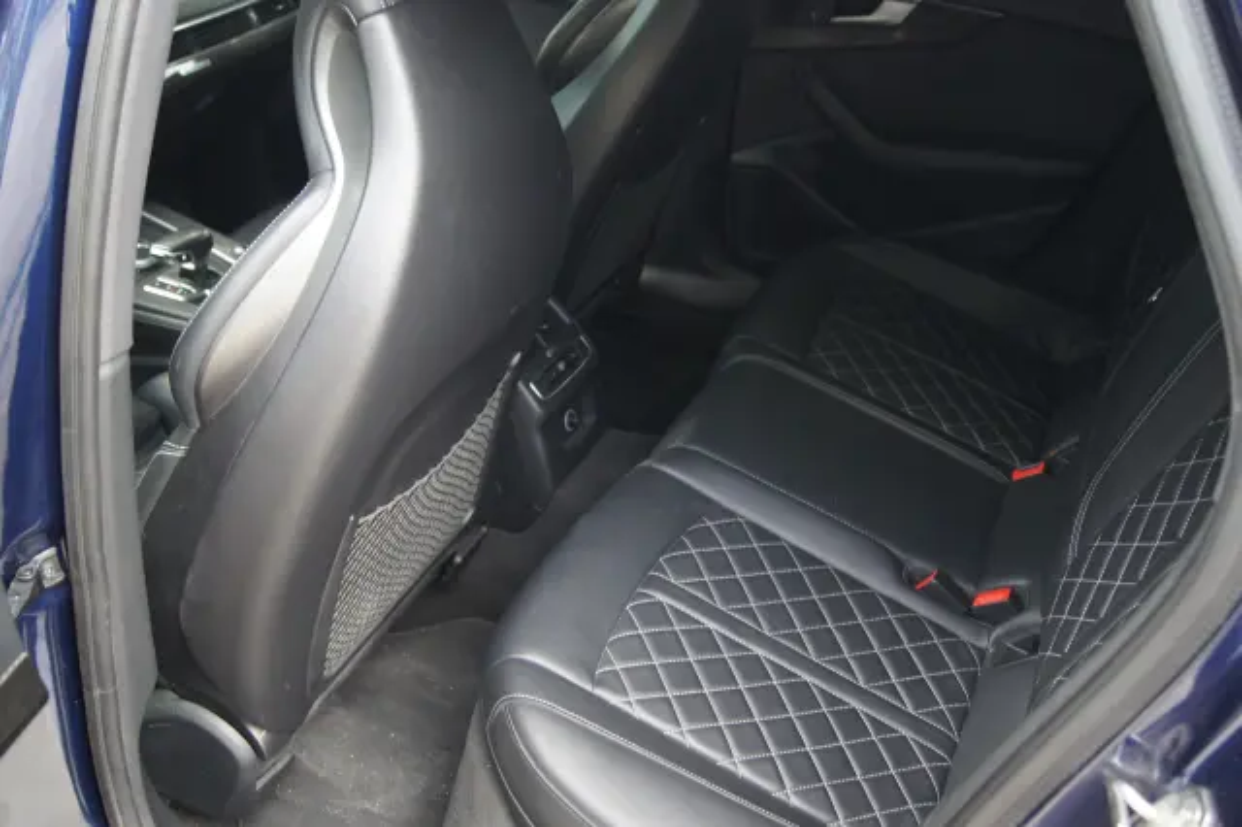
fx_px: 1138
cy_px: 414
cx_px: 621
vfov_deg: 39.9
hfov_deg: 57.2
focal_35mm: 33
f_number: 4
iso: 320
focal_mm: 22
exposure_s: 1/40
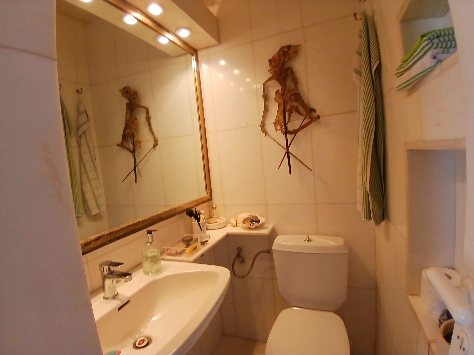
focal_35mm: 17
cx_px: 237
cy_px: 178
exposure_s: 1/50
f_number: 2.2
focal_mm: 1.4
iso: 100
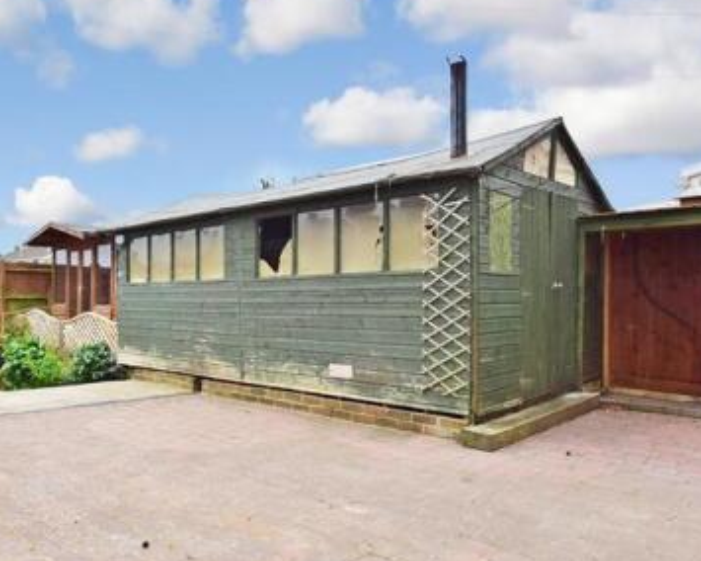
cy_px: 307
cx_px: 172
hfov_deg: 62.1
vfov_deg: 54.8
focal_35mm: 26
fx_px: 539
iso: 200
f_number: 8
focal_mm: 10
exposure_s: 1/250
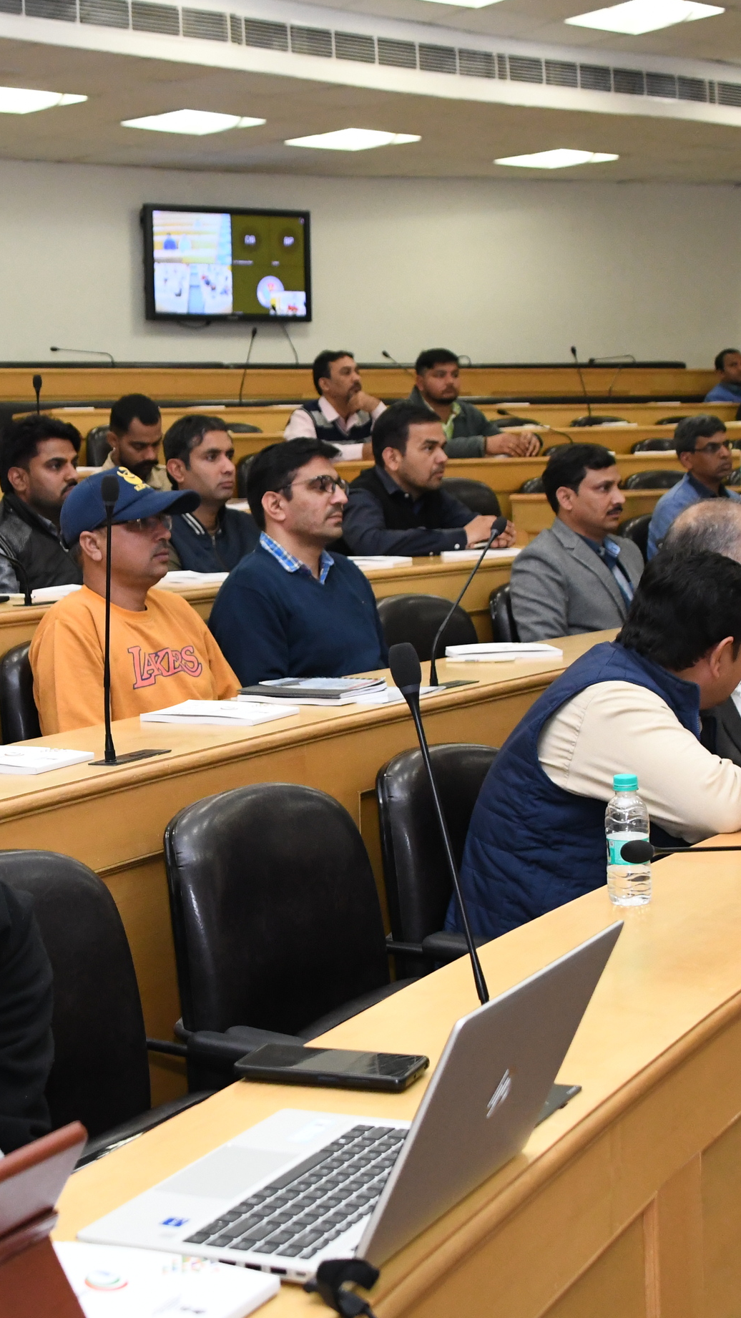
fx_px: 1991
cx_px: 271
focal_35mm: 57
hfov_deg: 21.0
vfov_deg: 36.6
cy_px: 657
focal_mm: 24
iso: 4000
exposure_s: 1/200
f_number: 5.6
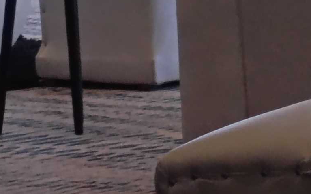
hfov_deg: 5.2
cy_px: -198
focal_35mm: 398
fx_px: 3373
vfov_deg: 3.3
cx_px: 584
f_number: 1.75
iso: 465
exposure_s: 1/50
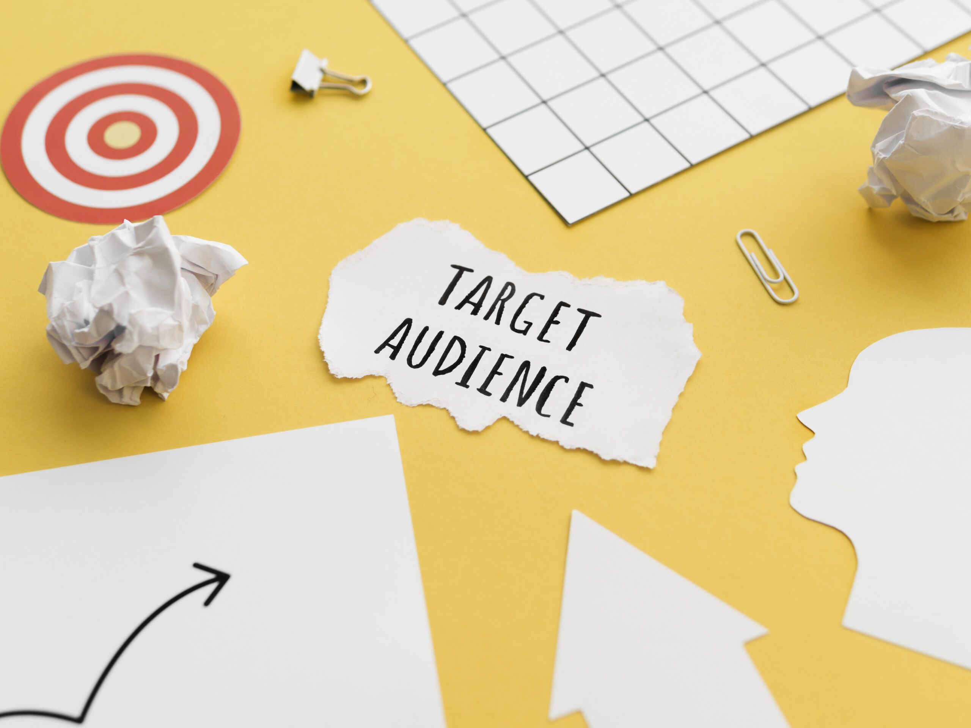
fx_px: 1683
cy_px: 364
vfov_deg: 24.4
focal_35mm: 60
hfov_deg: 32.2
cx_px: 486
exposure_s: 1/160
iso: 100
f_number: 2.2
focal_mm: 30
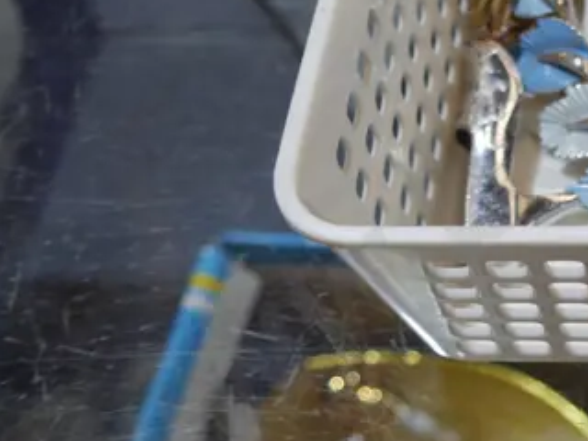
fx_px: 1631
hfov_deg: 18.4
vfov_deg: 14.9
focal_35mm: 96
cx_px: 845
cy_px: -76
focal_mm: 15
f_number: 3.6
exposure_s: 1/100
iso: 200
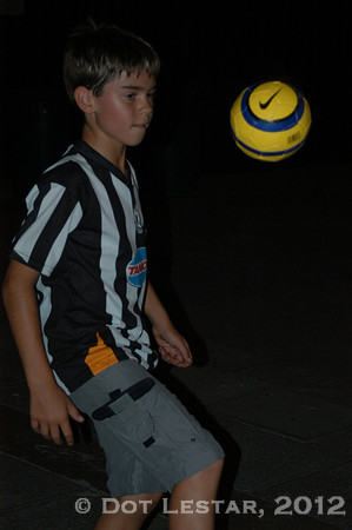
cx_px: 176
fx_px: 1433
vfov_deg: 20.9
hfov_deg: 14.0
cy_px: 265
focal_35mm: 98
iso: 400
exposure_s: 1/60
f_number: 5.3
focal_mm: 65
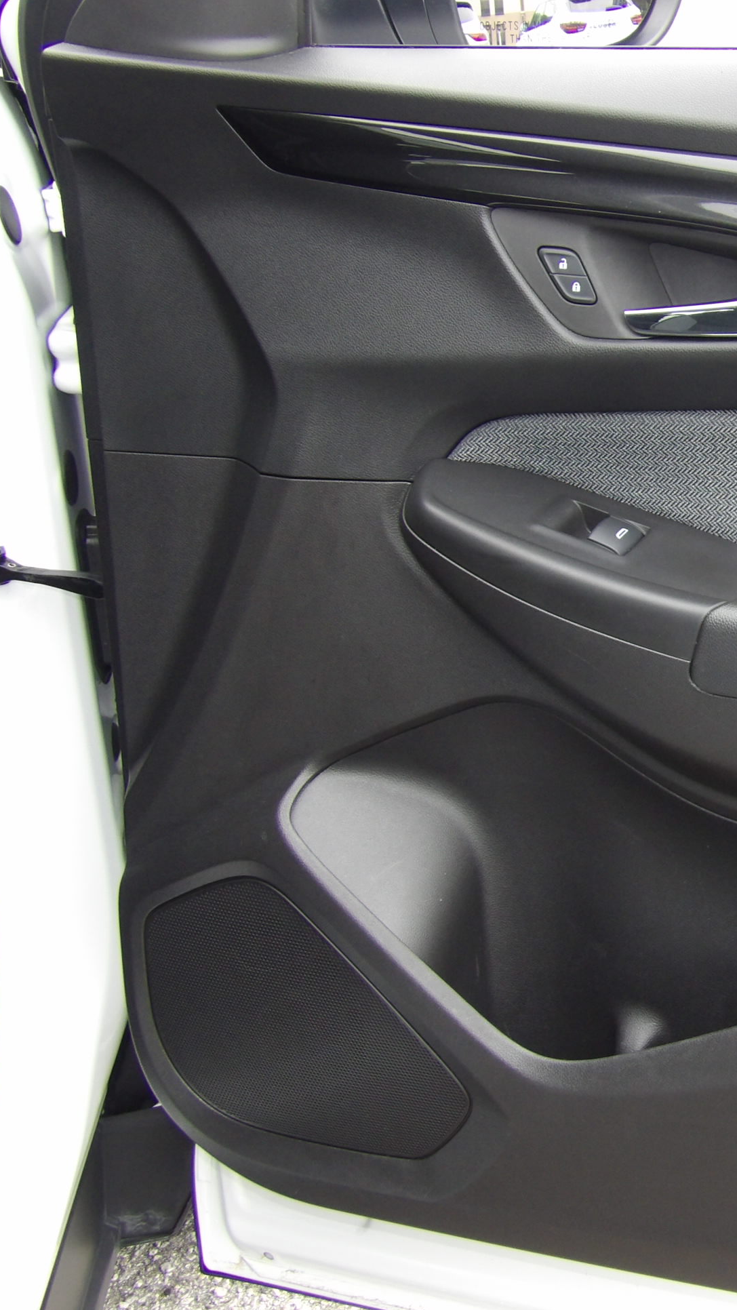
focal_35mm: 57
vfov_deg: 36.6
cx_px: 869
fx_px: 1980
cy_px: 658
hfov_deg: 19.9
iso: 200
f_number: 3.7
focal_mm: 7
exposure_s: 1/33
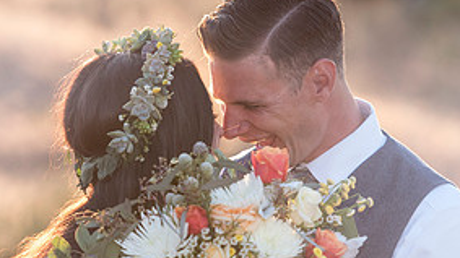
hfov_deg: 6.5
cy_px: 165
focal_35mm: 333
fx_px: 4061
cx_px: 179
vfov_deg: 3.6
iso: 800
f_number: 2.8
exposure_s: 1/1000
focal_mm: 155
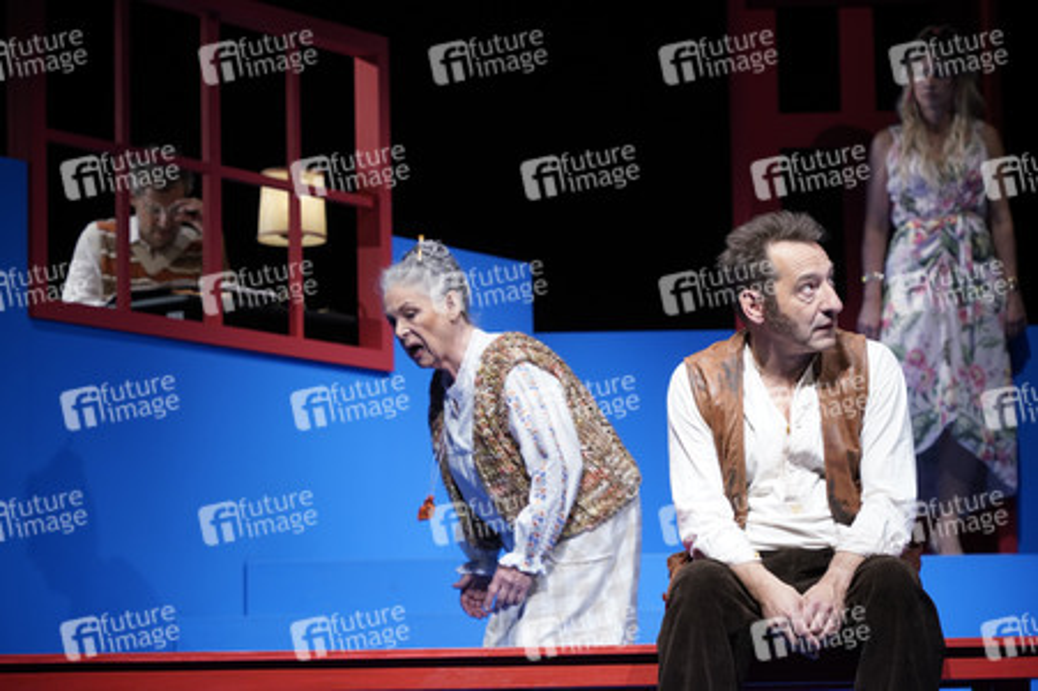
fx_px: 3601
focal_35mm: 125
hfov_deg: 16.4
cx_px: 519
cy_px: 346
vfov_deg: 11.0
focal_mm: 125
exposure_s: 1/400
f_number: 5.6
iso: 2000
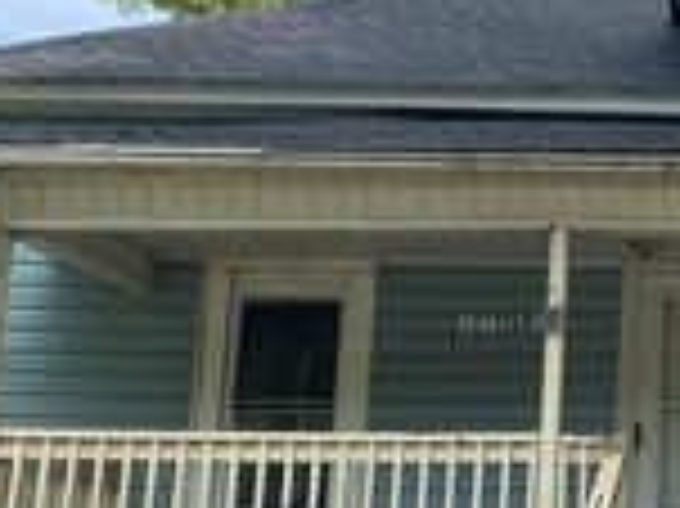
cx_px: 811
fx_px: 1688
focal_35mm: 86
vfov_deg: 17.1
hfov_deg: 21.2
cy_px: 258
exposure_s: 1/1468
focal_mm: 4.25
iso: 25
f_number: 1.8
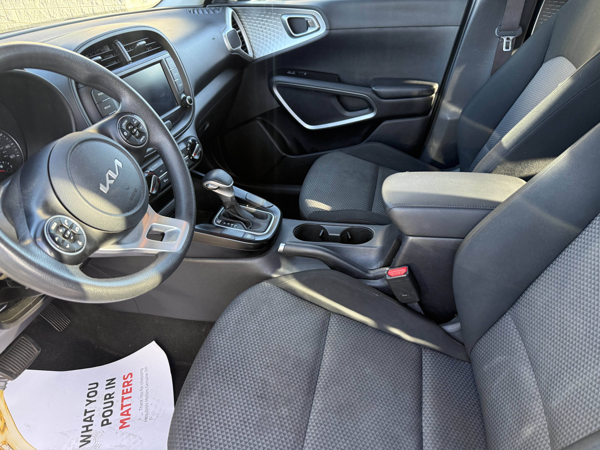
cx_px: 300
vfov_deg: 56.8
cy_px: 225
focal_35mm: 24
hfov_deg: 71.6
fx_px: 416
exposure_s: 1/102
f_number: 1.78
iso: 200
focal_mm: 6.76
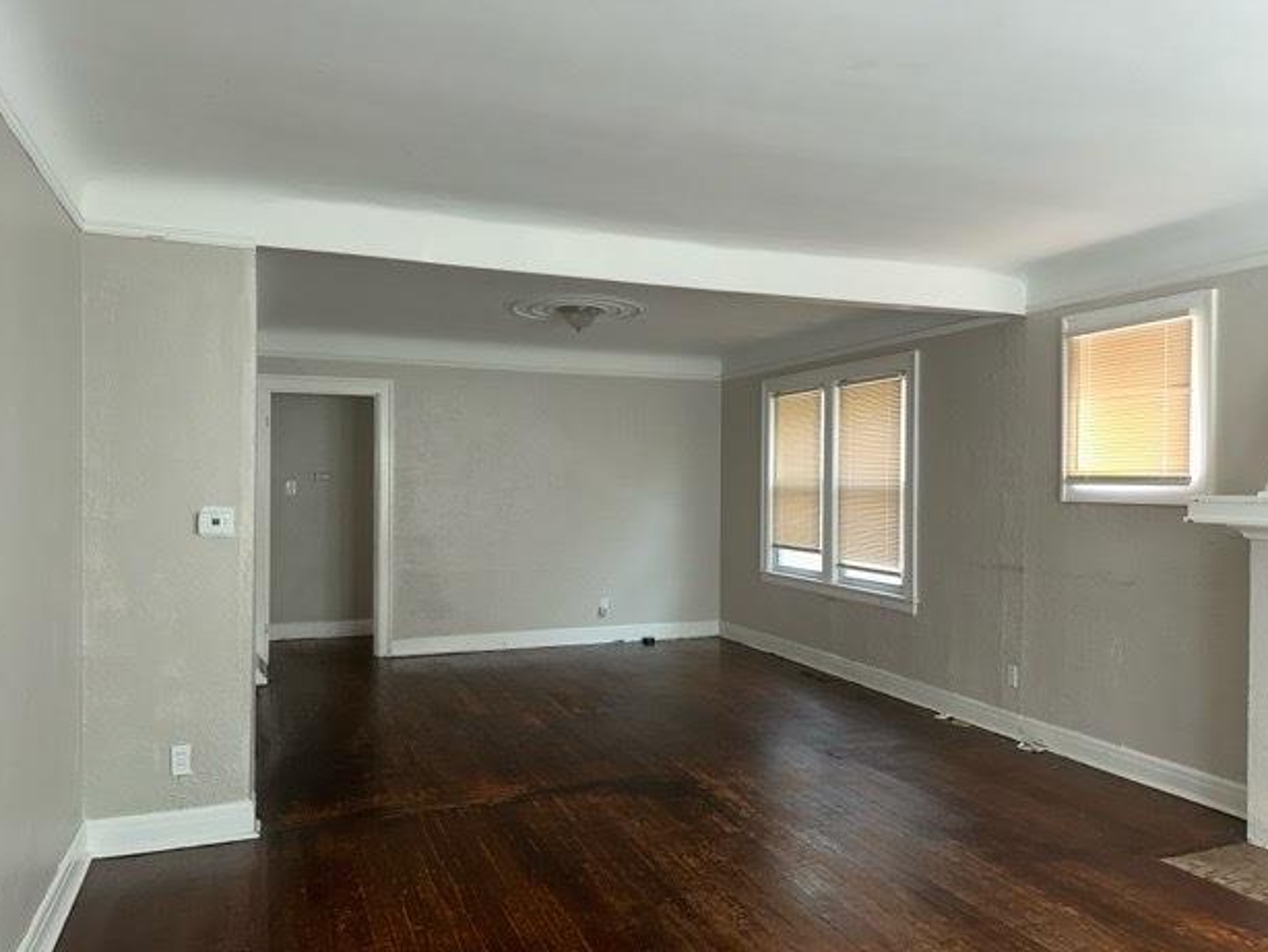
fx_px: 916
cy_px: 489
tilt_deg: -0.3
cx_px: 615
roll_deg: -0.3
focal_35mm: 25
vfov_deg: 54.9
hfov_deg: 69.4
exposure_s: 1/45
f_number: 1.78
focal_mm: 6.86
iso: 64
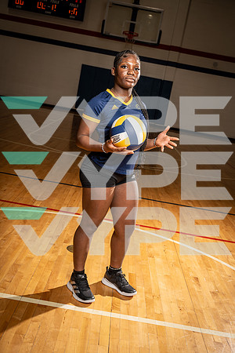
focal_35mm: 41
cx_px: 118
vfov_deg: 47.4
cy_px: 176
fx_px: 401
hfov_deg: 32.6
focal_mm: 41
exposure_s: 1/250
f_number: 5.6
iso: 125
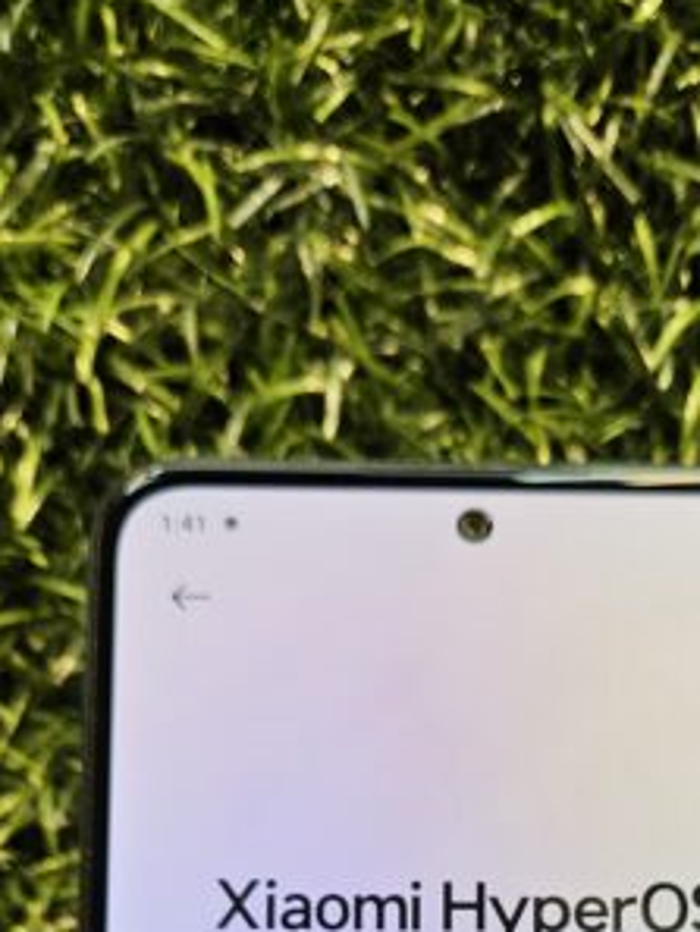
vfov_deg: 27.6
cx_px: 537
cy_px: 1098
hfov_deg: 23.4
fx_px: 1670
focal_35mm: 62
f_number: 1.8
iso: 160
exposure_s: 1/100
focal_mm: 5.4
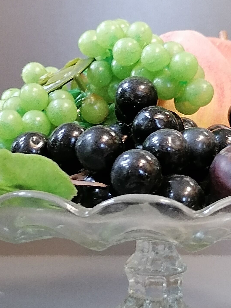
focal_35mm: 73
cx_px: 164
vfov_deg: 26.7
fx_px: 650
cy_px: 150
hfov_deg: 20.1
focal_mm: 5.4
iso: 320
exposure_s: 1/33.3
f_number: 1.8
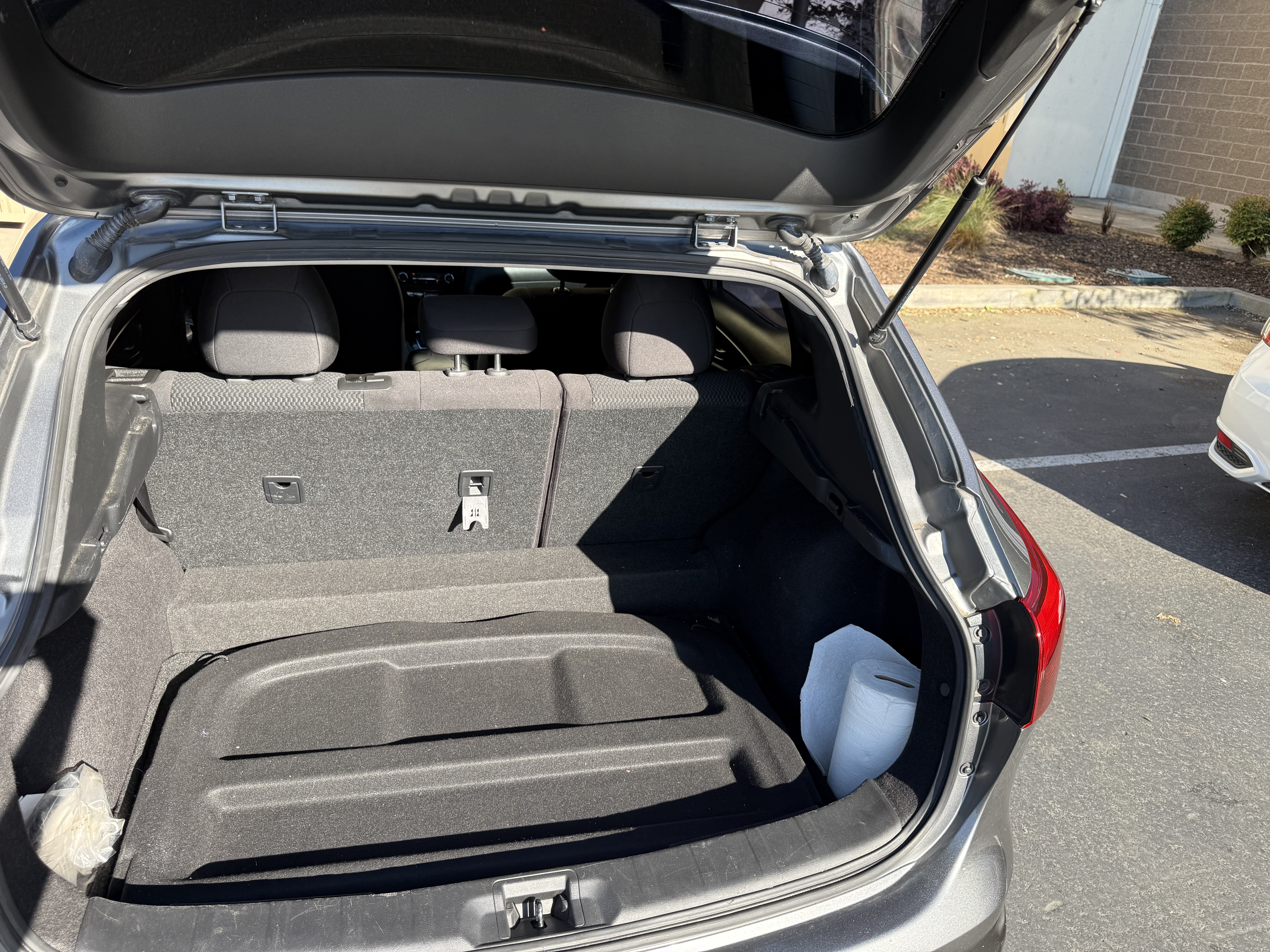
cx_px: 635
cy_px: 476
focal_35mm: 24
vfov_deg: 56.8
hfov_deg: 71.6
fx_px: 881
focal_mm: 6.76
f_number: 1.78
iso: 80
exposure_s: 1/757
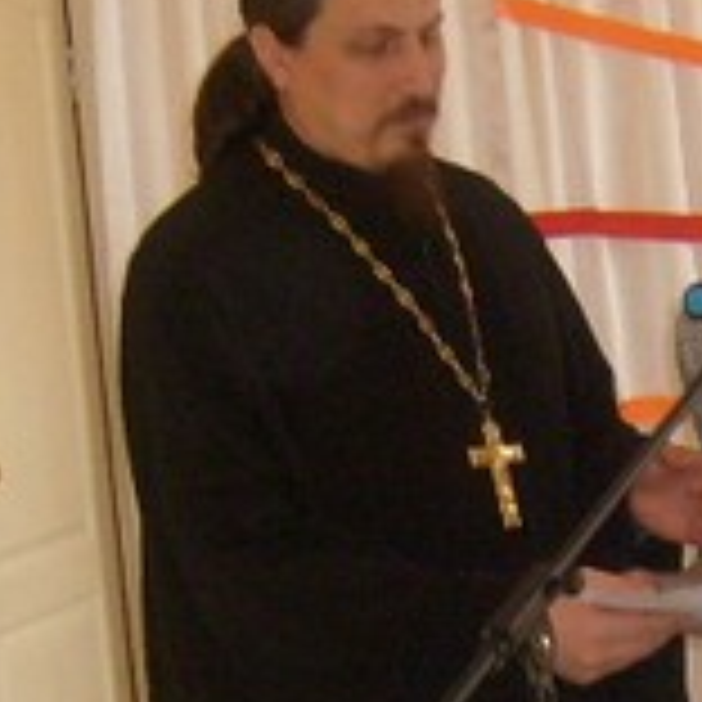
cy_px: 810
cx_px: 711
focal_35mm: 159
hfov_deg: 10.9
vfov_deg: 10.8
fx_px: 3648
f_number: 2.8
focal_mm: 5.8
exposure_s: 1/45
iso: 100
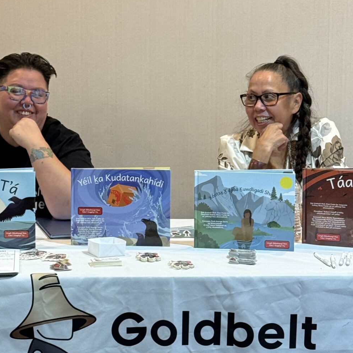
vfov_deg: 15.8
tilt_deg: -8.1
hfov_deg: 15.8
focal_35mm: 110
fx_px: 1269
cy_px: 139
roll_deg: -0.5
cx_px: 164
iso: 125
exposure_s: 1/60
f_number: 1.78
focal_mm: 6.76
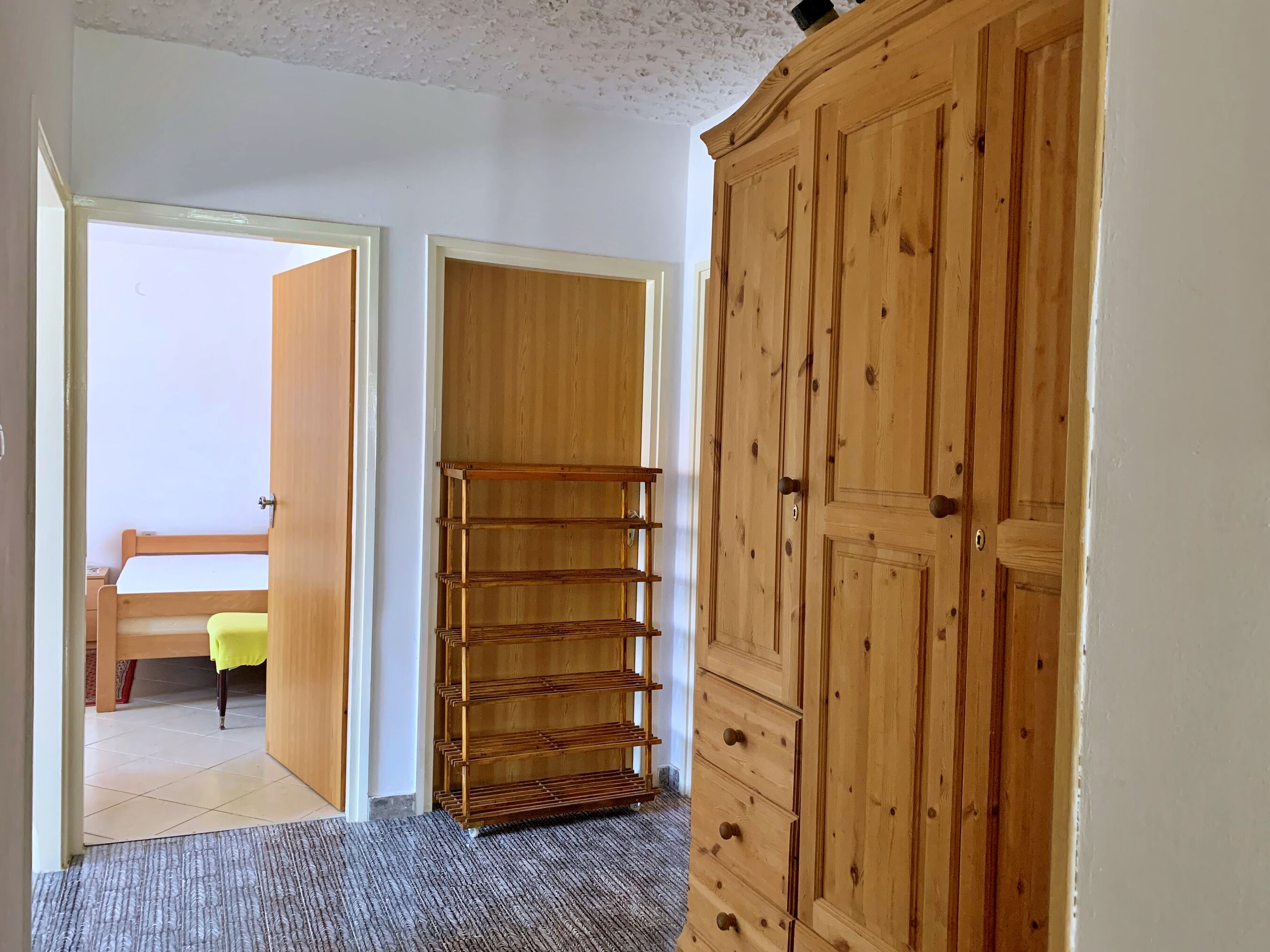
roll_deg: -1.9
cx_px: 618
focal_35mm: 27
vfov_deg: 51.3
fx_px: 991
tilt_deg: -1.7
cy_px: 489
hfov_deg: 65.3
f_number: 1.8
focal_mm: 4.25
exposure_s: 1/50
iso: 320
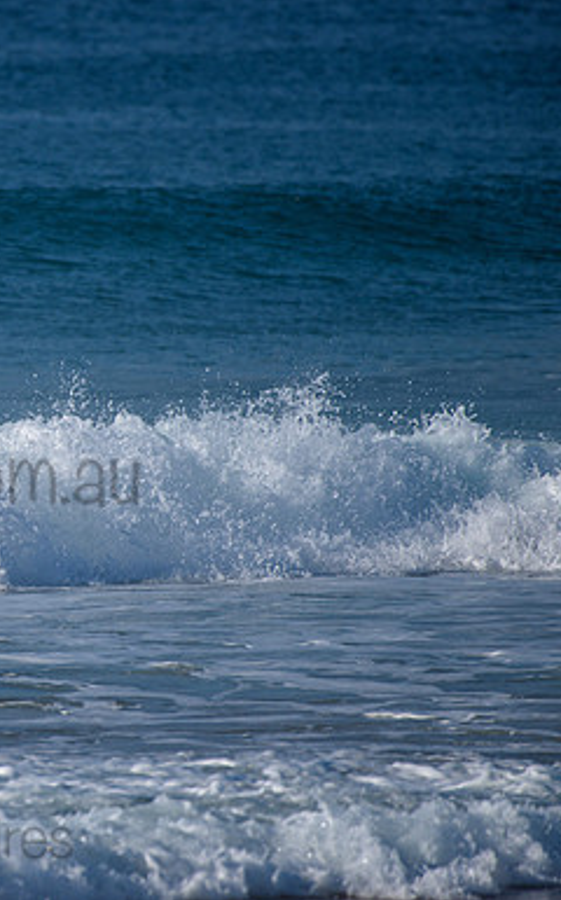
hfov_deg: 1.6
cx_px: -108
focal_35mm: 795
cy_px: 450
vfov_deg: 2.6
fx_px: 19484
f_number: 5.6
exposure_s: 1/2000
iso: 160
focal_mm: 500
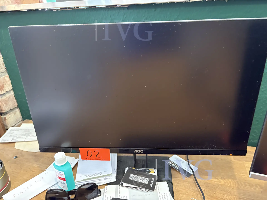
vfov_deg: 53.1
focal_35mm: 26
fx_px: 201
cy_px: 100
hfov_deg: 67.3
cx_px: 134
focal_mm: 5.96
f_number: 1.6
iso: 500
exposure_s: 1/33
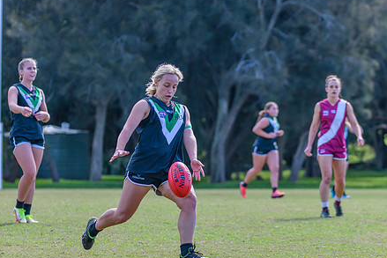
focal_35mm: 267
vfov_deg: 5.2
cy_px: 153
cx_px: 157
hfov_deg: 7.7
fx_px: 2871
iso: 800
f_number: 4.5
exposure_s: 1/1250
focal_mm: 170
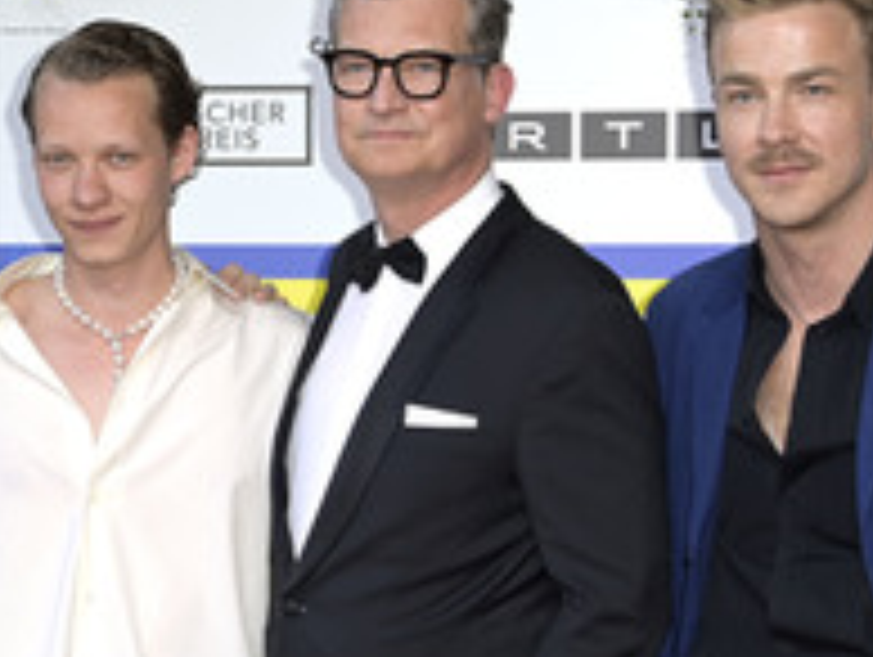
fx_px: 3661
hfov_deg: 13.6
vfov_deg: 10.2
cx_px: 277
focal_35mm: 145
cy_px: 464
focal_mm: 65
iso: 640
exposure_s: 1/250
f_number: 6.3
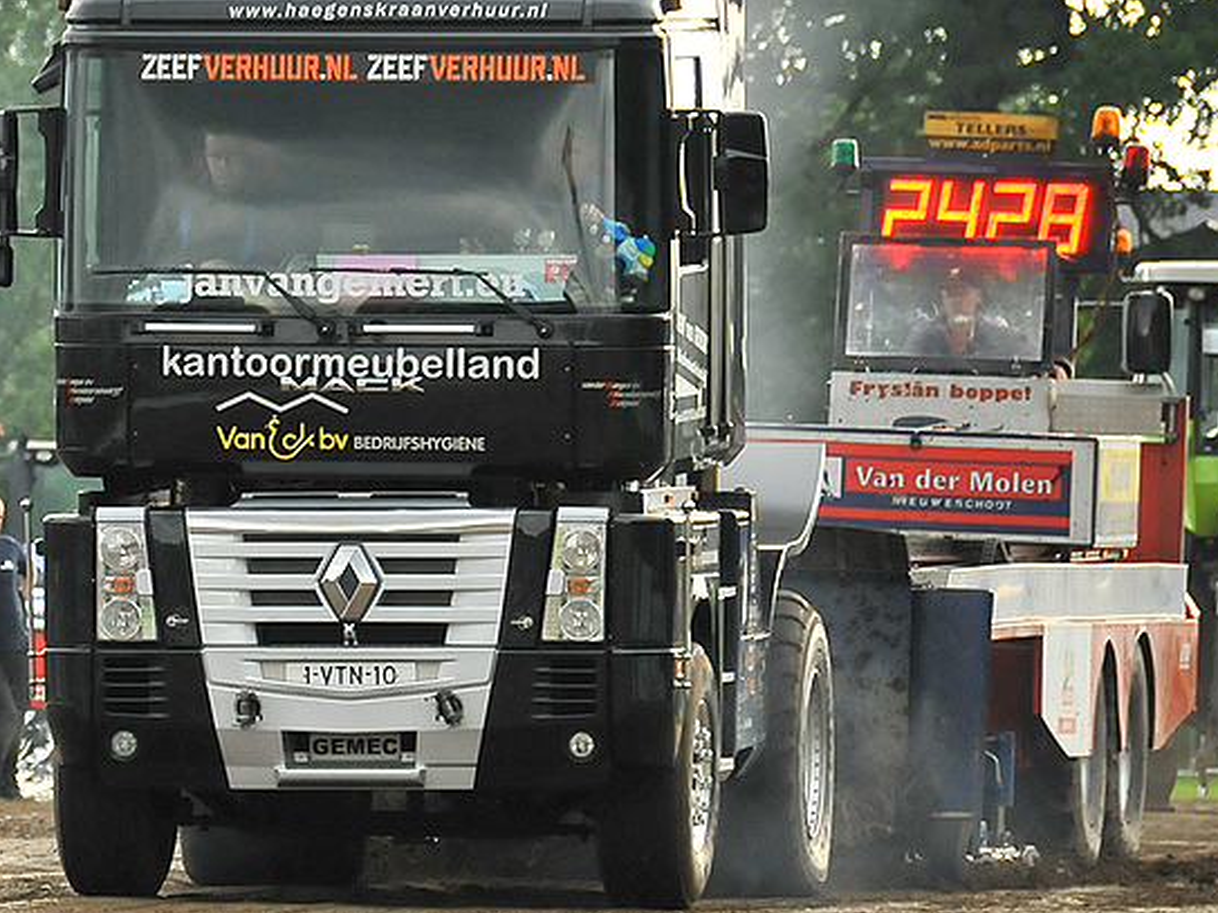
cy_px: 435
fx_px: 18152
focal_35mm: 516
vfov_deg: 2.9
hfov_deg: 3.8
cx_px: 280
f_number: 5.6
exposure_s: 1/500
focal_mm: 190
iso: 800
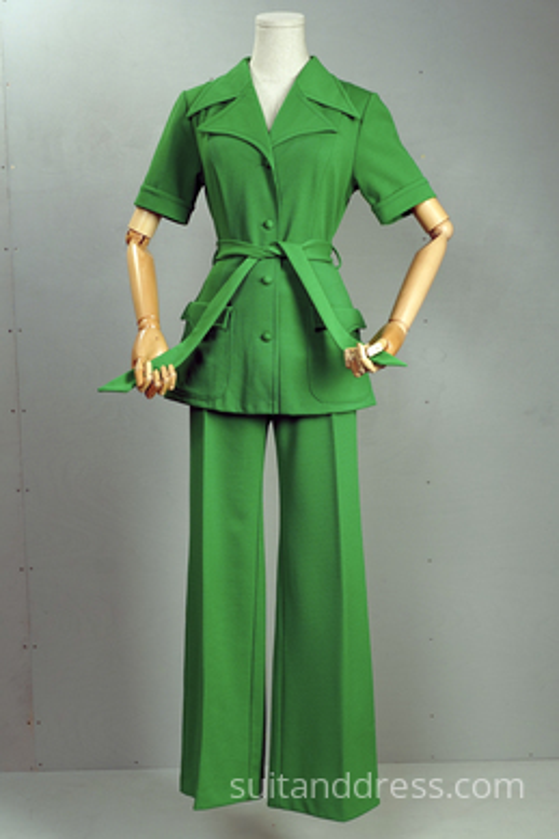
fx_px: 1119
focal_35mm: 48
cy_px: 420
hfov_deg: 28.1
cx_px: 280
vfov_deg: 41.1
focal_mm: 32
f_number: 6.3
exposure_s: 1/50
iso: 400
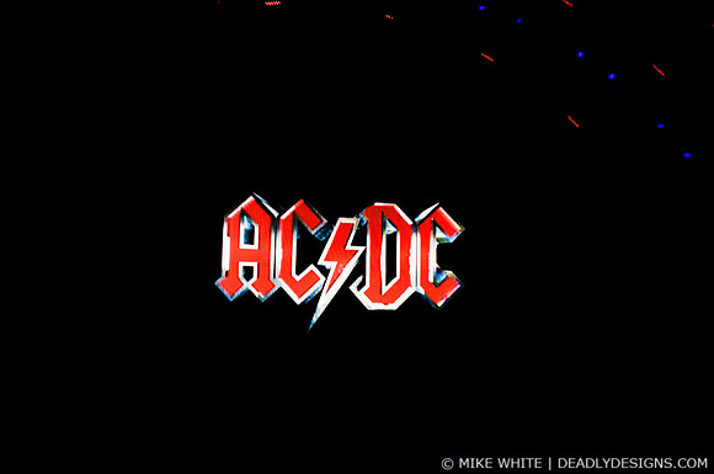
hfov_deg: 21.9
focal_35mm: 93
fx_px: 1842
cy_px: 237
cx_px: 357
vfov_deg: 14.7
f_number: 4
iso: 800
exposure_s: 1/320
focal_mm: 62
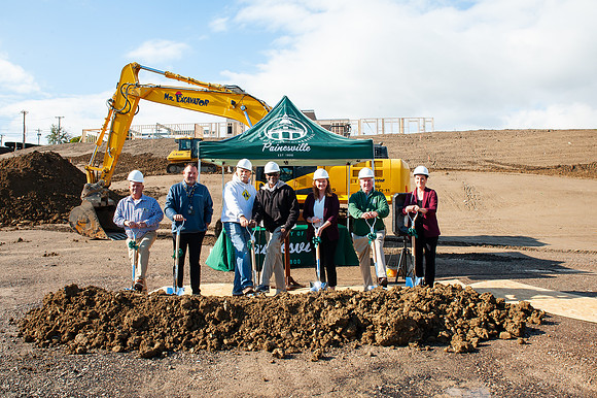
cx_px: 300
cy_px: 187
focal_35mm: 27
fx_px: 447
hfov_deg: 67.5
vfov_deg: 47.9
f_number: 16
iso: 400
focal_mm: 24
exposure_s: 1/200
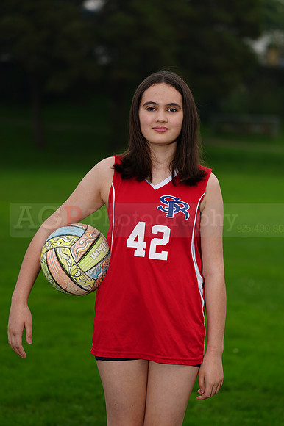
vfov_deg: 12.5
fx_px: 1943
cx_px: 142
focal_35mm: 164
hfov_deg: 8.4
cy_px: 213
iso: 200
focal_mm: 164
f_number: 5.6
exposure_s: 1/250
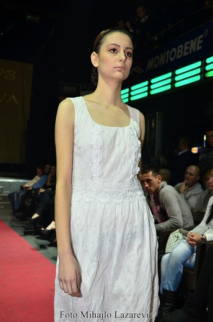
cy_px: 161
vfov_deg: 41.2
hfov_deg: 27.9
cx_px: 106
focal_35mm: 48
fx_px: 428
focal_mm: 32
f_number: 5
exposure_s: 1/125
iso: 800
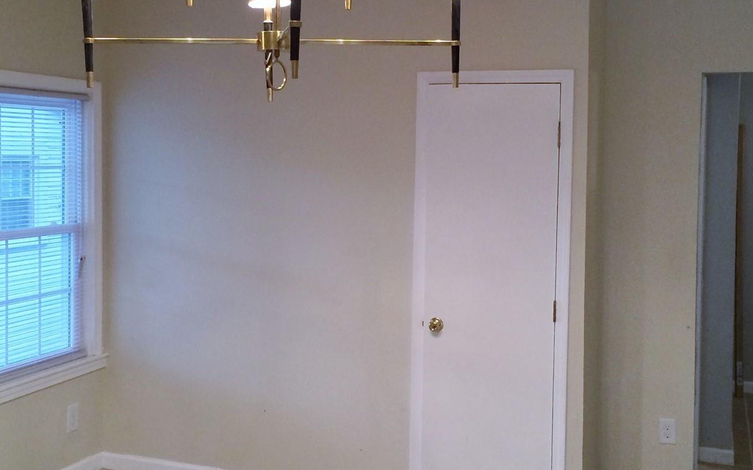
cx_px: 366
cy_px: 195
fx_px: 1088
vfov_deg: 24.4
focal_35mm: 53
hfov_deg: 38.2
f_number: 2.2
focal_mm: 4.12
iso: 64
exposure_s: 1/30
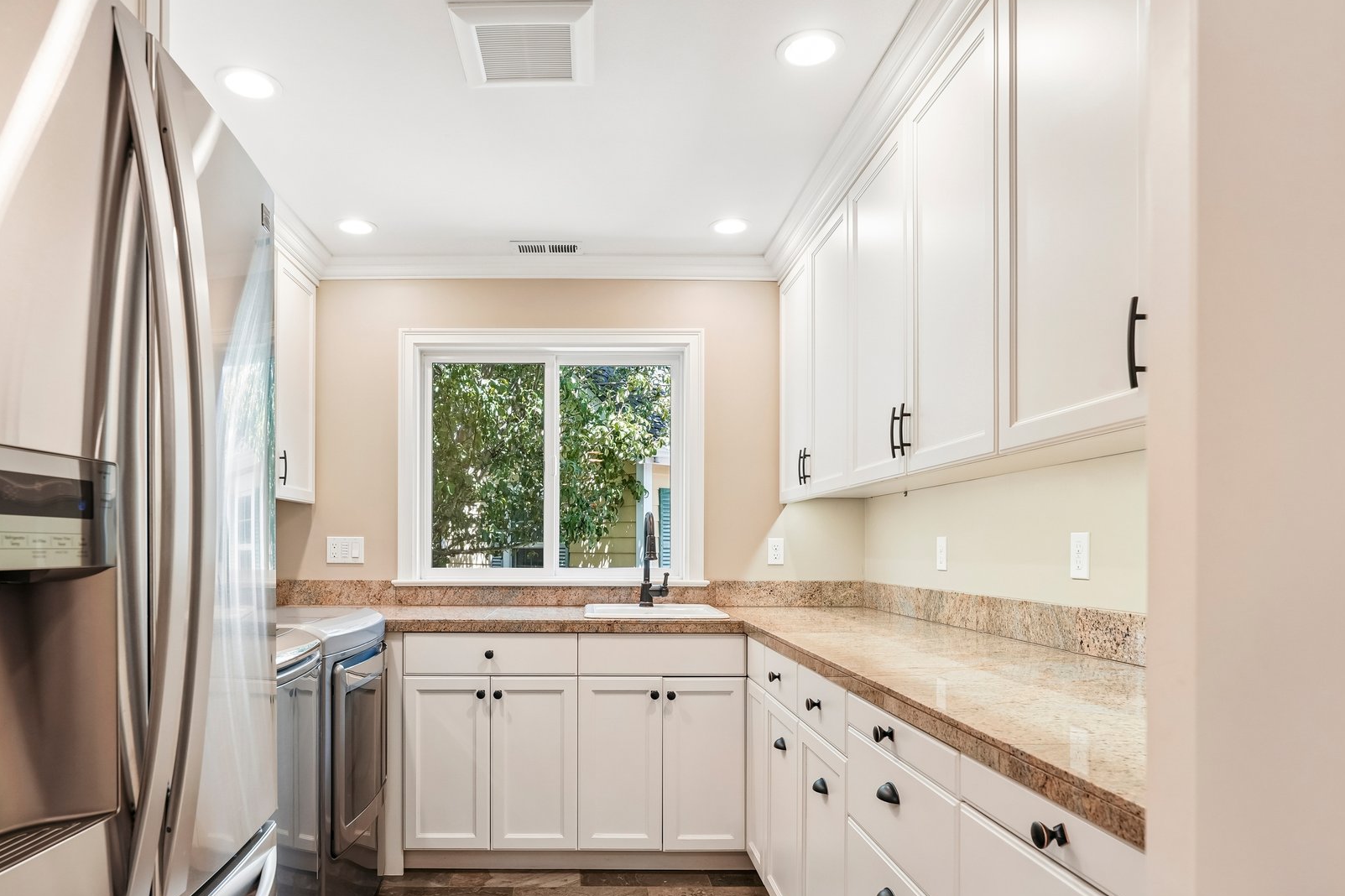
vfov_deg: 54.5
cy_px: 552
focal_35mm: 23
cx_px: 589
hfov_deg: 75.8
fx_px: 859
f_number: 8
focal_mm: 18
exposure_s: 1/20
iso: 400
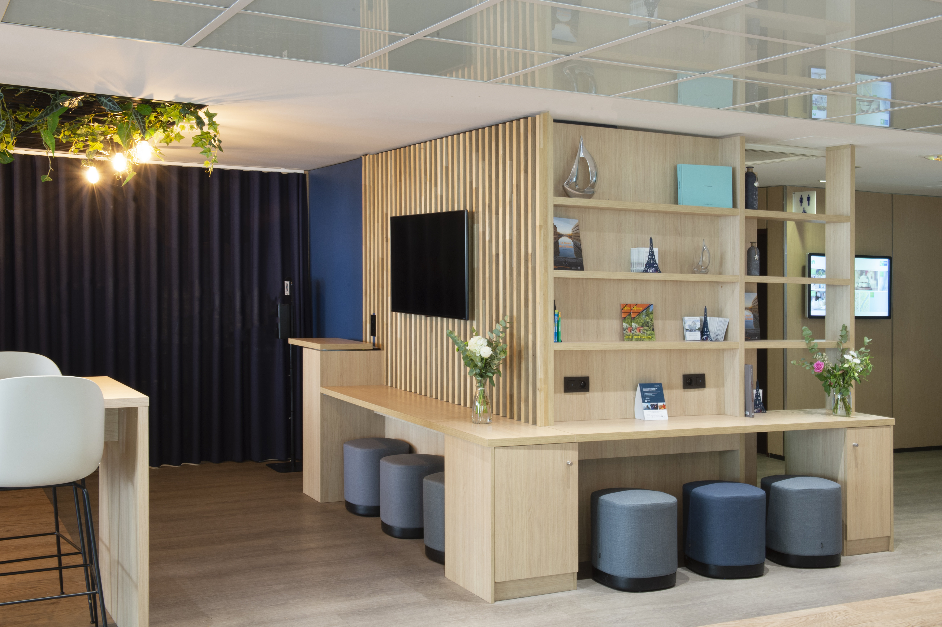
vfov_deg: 35.0
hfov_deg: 50.7
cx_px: 471
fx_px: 994
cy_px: 314
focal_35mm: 38
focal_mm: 38
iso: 400
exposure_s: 2
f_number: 22
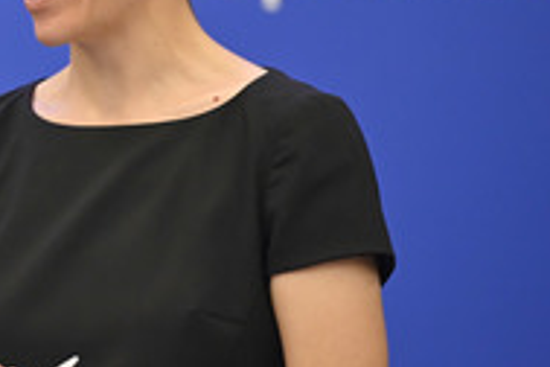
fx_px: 5652
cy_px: 114
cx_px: -74
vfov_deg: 3.7
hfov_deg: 5.5
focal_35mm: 370
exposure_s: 1/320
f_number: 2.8
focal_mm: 155
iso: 1600
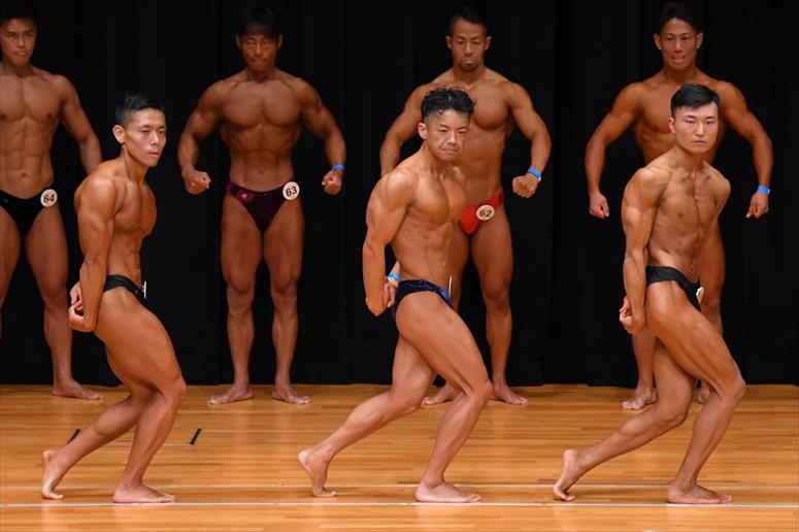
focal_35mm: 285
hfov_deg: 7.2
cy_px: 266
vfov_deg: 4.8
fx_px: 6322
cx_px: 400
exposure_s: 1/400
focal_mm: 190
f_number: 5.6
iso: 3200
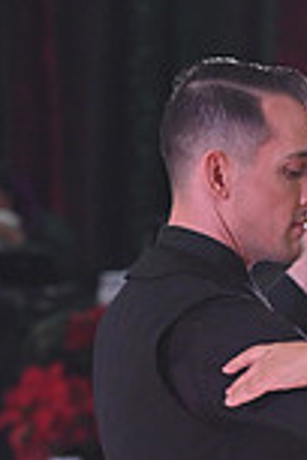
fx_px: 5807
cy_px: 764
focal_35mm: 454
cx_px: 399
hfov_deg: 3.0
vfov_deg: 4.5
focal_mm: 120
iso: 2000
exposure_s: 1/320
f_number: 5
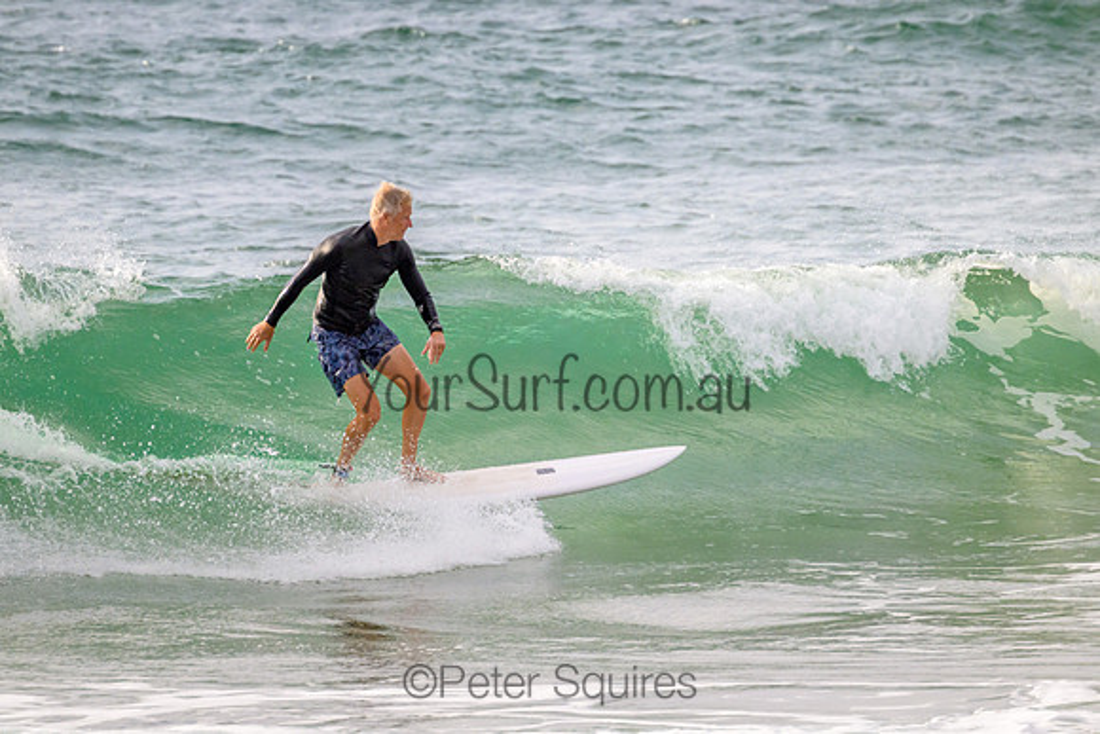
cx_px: 554
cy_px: 333
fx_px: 26836
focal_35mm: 878
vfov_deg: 1.6
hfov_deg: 2.3
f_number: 11
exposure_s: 1/2000
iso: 1400
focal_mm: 800
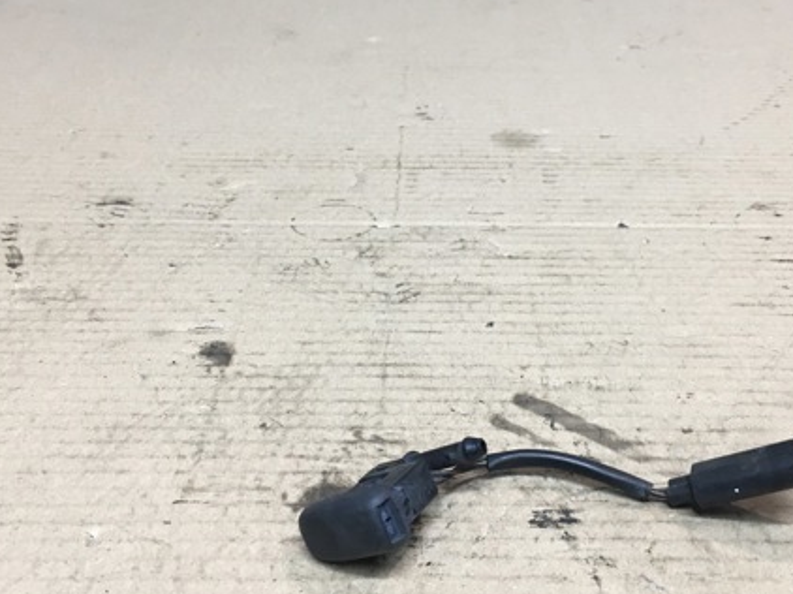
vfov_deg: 32.8
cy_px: 290
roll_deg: -1.4
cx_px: 459
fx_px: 1007
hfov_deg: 42.8
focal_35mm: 44
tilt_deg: -29.9
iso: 50
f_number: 2.2
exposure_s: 1/33
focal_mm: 4.15
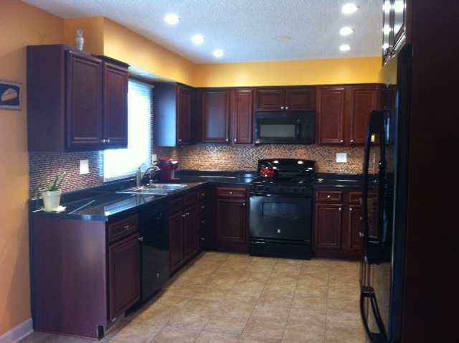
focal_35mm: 35
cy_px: 172
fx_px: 463
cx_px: 230
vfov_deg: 40.6
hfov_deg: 52.7
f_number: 2.8
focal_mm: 3.85
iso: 125
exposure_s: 1/15
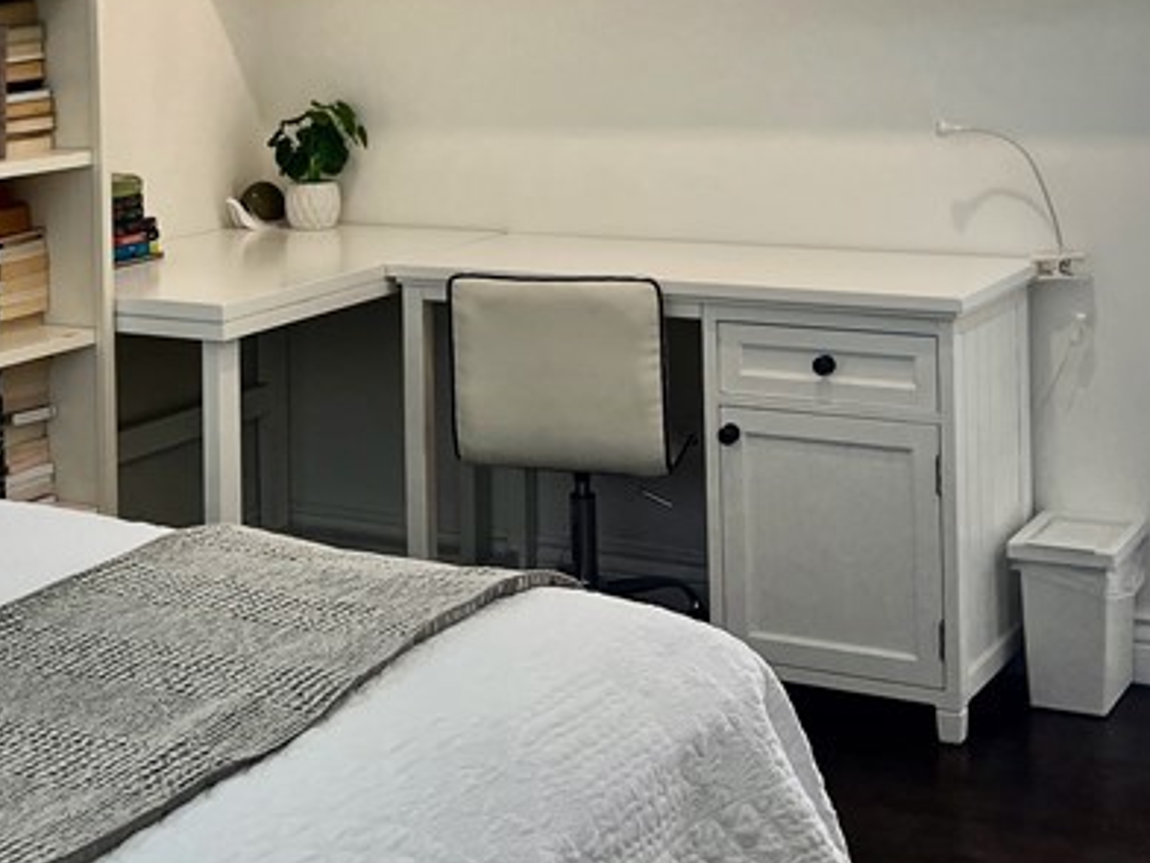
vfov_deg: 21.1
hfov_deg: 28.3
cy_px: 56
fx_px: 2259
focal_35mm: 68
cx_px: 367
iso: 40
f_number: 1.5
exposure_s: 1/120
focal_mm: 5.7
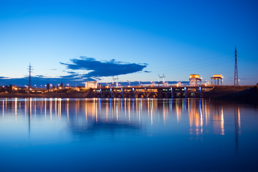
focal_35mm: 36
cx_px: 129
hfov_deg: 53.1
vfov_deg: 36.9
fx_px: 258
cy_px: 86
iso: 100
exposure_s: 4
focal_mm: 24
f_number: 5.6
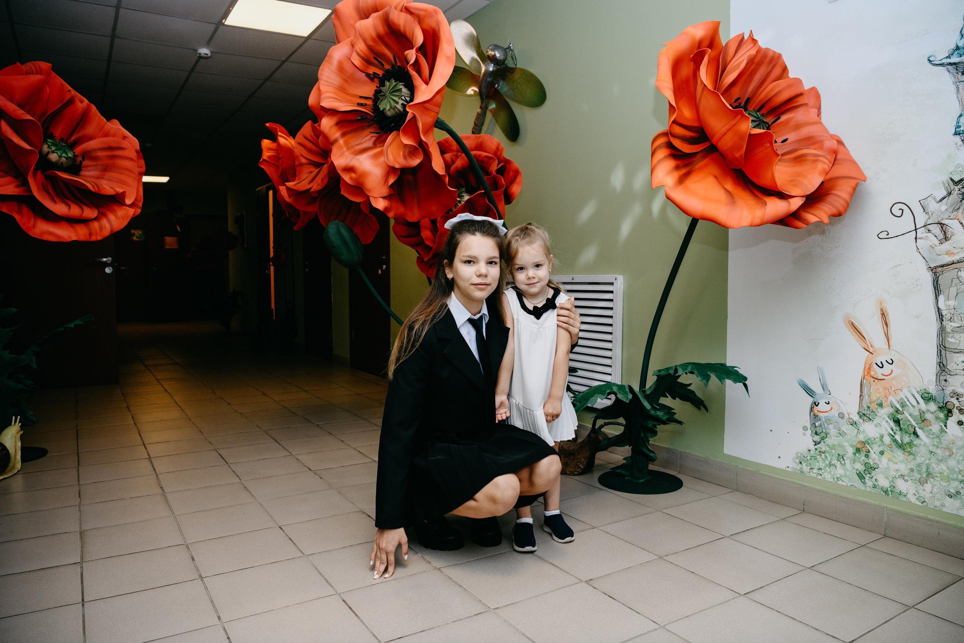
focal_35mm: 27
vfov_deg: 48.7
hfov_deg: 68.2
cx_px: 492
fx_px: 711
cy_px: 315
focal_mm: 26
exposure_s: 1/160
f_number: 4
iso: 320
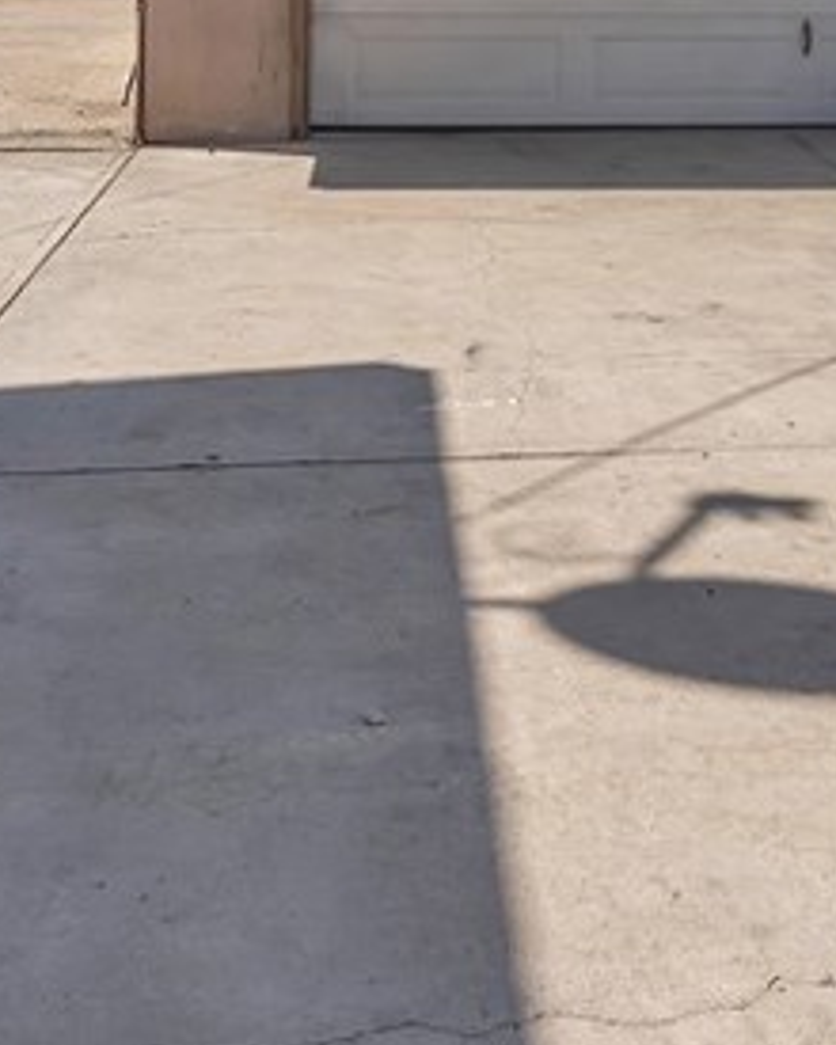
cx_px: 521
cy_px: -120
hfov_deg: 30.7
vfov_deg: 33.0
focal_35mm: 49
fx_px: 1515
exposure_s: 1/60
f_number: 10
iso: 50
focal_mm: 14
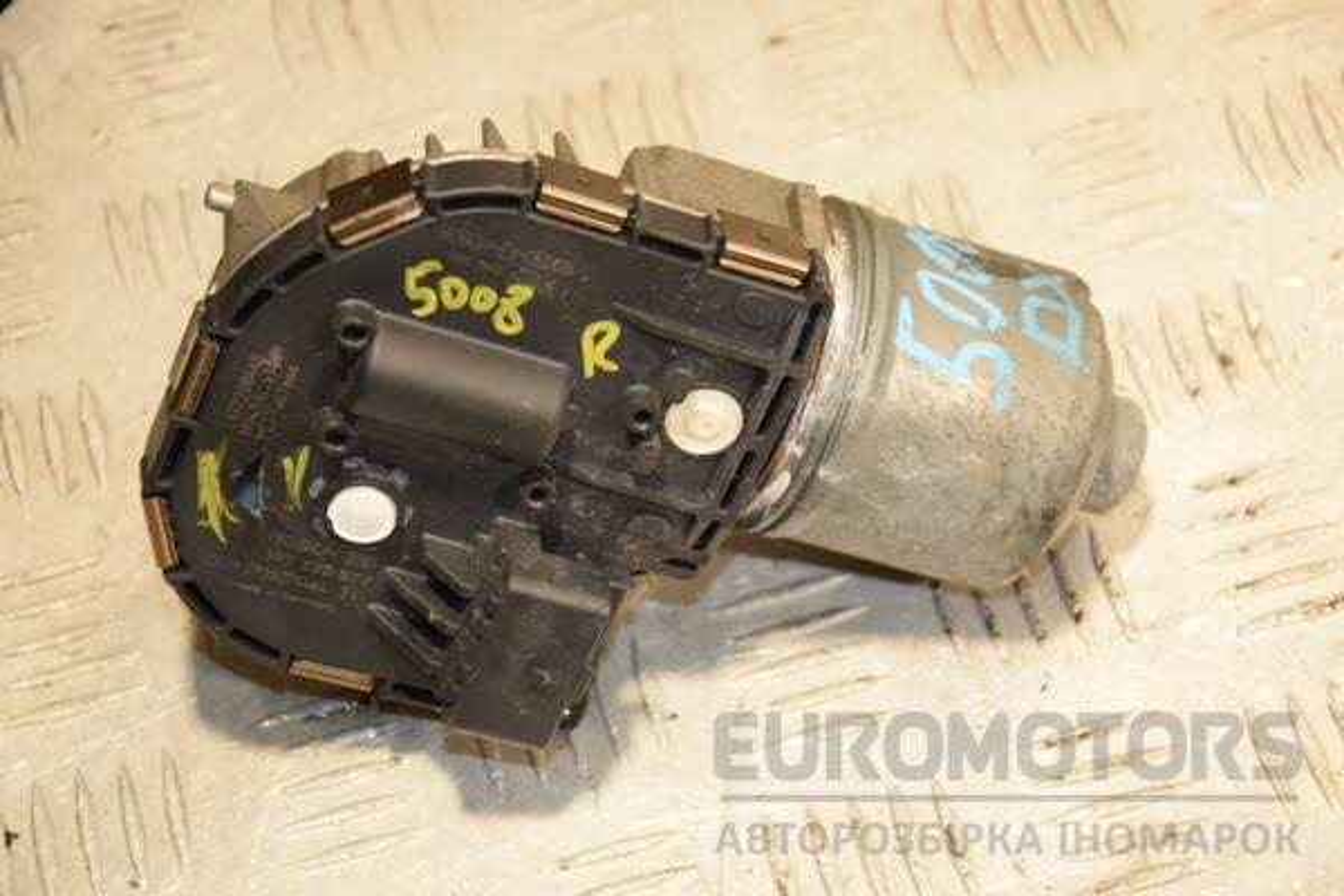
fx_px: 3920
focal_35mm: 105
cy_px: 448
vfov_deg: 13.0
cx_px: 672
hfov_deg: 19.5
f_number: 5.3
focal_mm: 70
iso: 800
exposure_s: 1/160
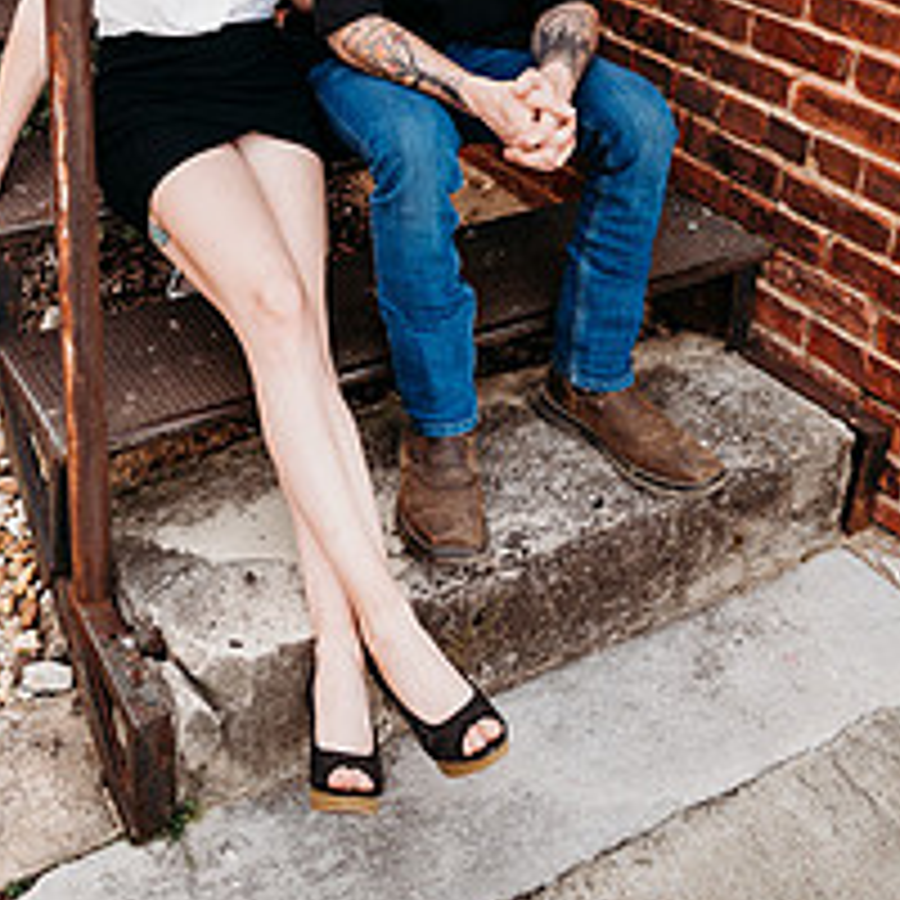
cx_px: 284
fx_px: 1353
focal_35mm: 46
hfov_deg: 36.3
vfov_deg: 33.5
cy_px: -9
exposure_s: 1/640
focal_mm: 24
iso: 100
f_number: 2.8
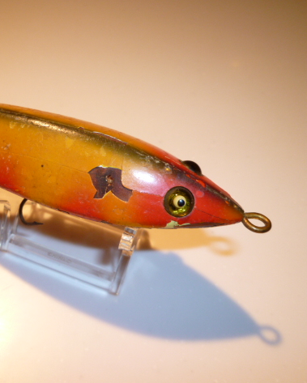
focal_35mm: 33
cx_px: 70
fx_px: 374
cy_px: 191
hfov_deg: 42.9
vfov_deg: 54.2
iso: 100
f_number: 3.2
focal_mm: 4.5
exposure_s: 1/100
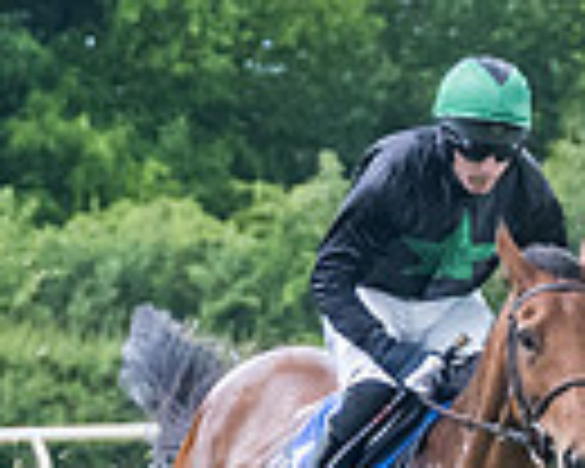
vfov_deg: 1.6
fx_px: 16881
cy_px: 588
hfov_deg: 2.0
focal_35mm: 975
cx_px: -429
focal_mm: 115
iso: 2000
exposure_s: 1/1000
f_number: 4
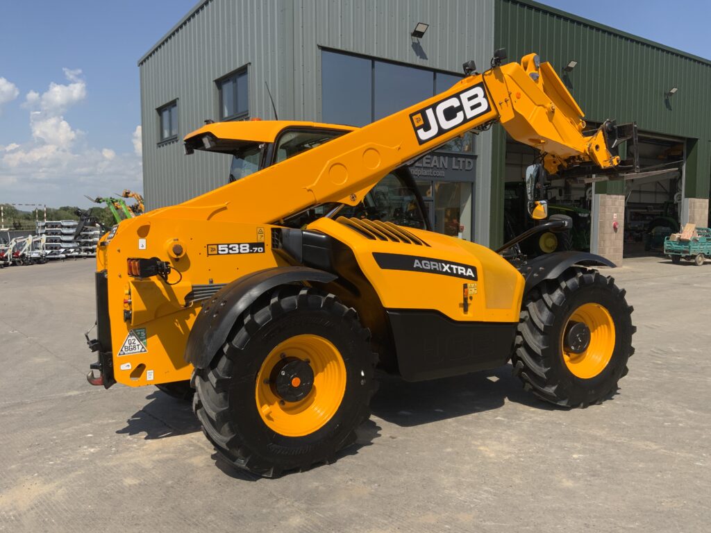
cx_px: 356
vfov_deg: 48.2
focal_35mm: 29
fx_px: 596
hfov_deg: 61.7
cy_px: 266
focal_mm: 3
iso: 20
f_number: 1.8
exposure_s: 1/2141
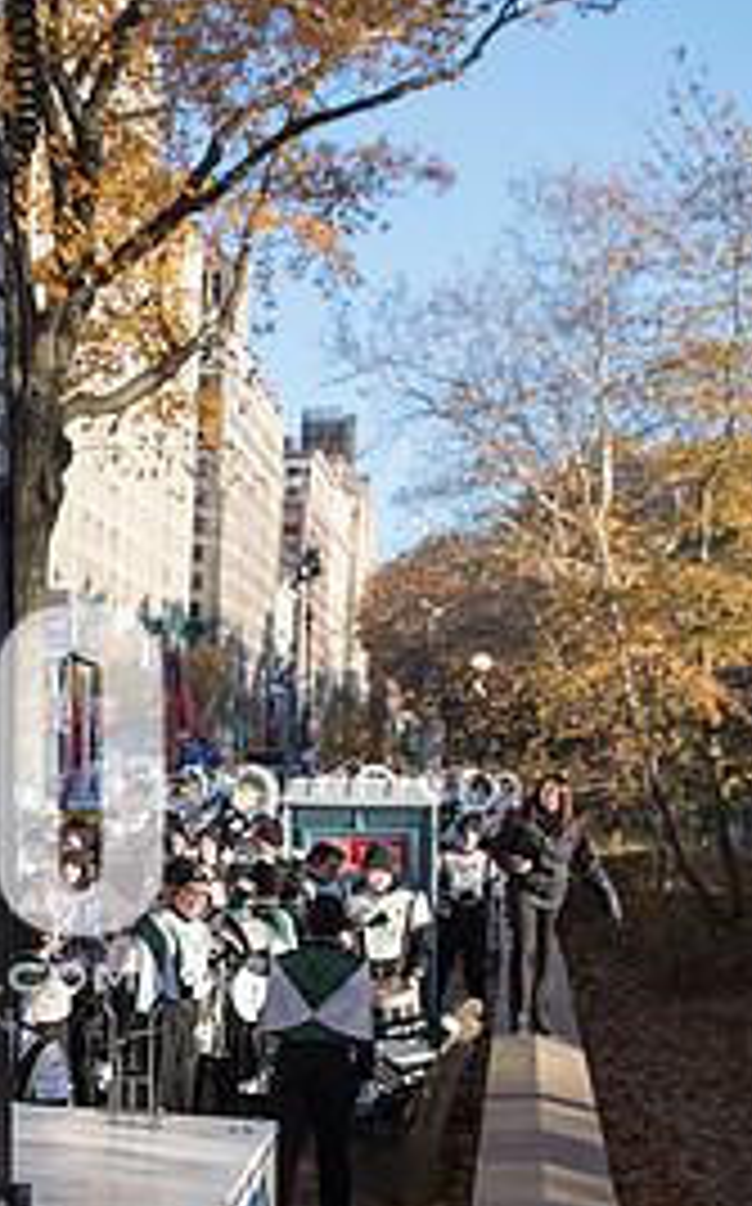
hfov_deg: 22.3
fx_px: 1742
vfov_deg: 37.7
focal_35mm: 53
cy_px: 817
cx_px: -176
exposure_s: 1/1250
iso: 320
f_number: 4
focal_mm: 24
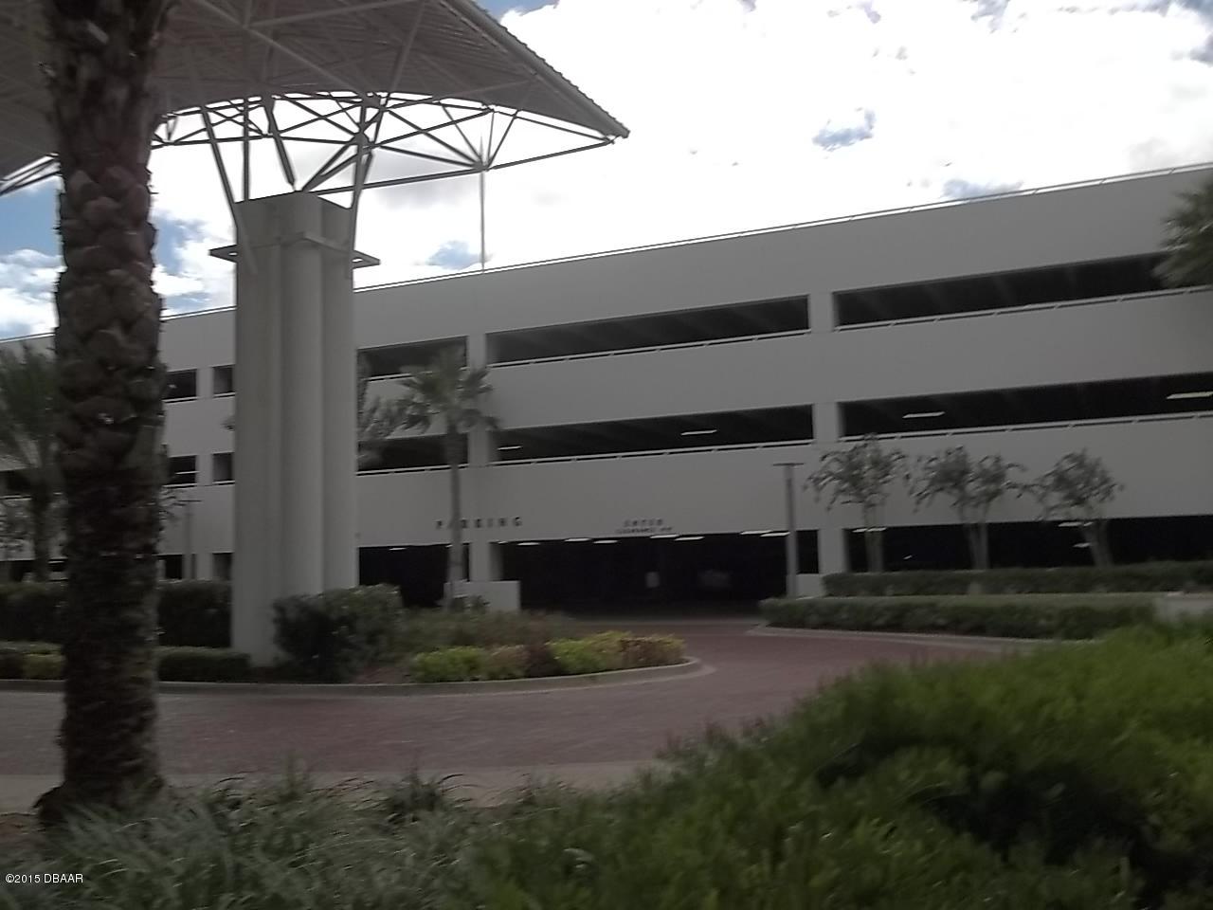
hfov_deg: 55.4
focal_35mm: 33
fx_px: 1156
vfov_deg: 42.9
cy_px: 455
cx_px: 606
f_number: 8
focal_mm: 5.9
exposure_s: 1/320
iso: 80
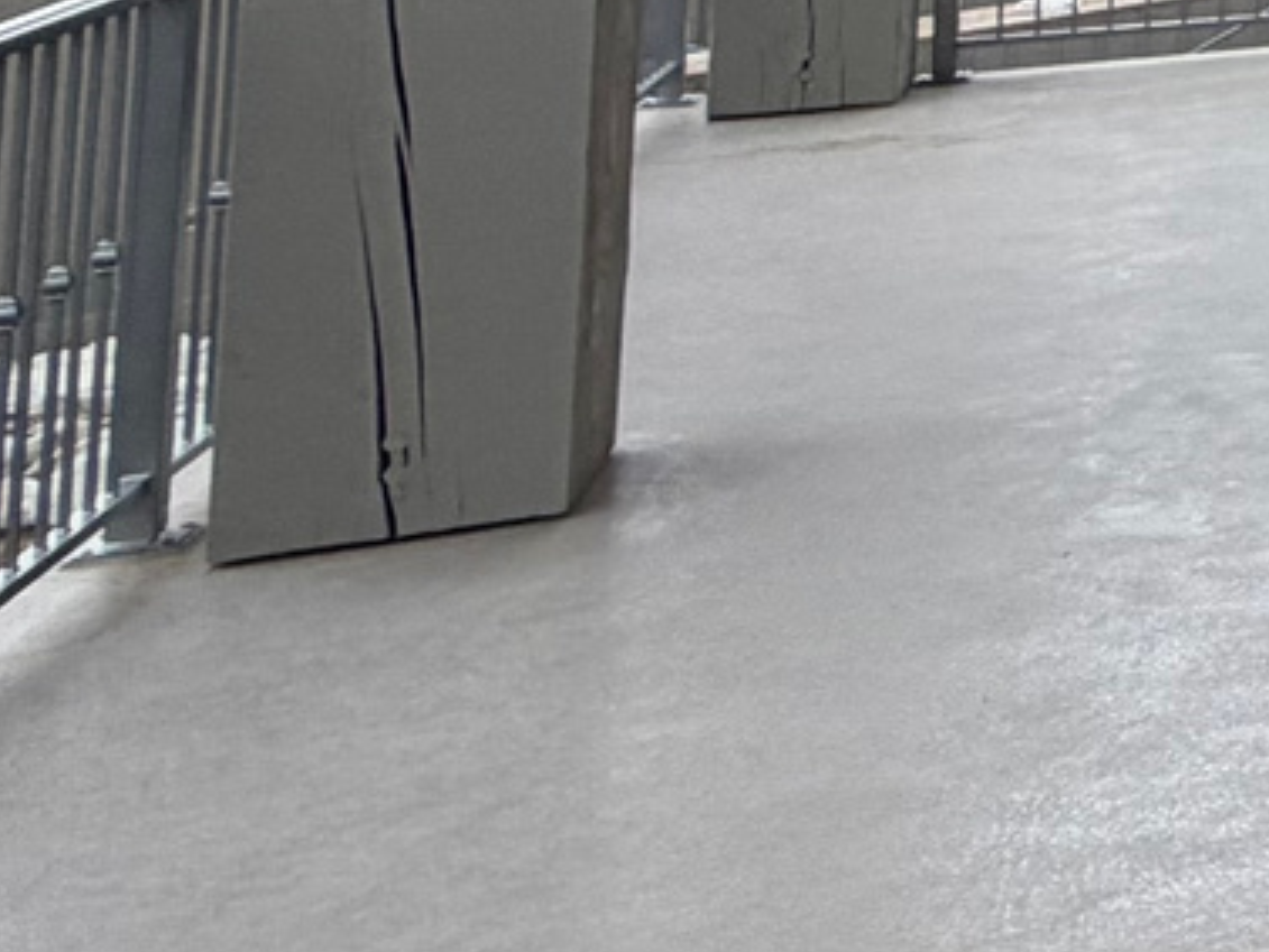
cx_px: 3151
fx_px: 2787
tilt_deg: +4.0
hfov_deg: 14.5
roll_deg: -0.8
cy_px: -582
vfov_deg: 17.0
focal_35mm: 76
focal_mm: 2.22
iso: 64
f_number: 2.2
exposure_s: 1/121
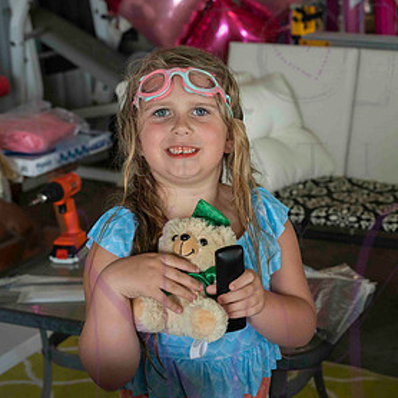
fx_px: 924
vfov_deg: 24.3
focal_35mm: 71
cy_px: 230
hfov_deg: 24.0
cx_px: 309
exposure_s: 1/320
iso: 400
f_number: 4
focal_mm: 39
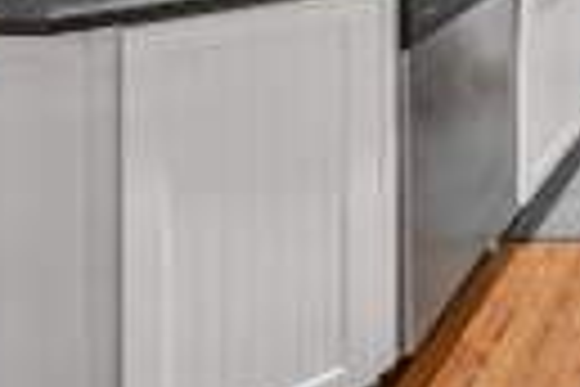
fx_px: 838
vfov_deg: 21.5
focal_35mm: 52
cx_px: 868
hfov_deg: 27.1
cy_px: -205
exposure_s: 1/80
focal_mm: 14
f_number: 8
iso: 3200
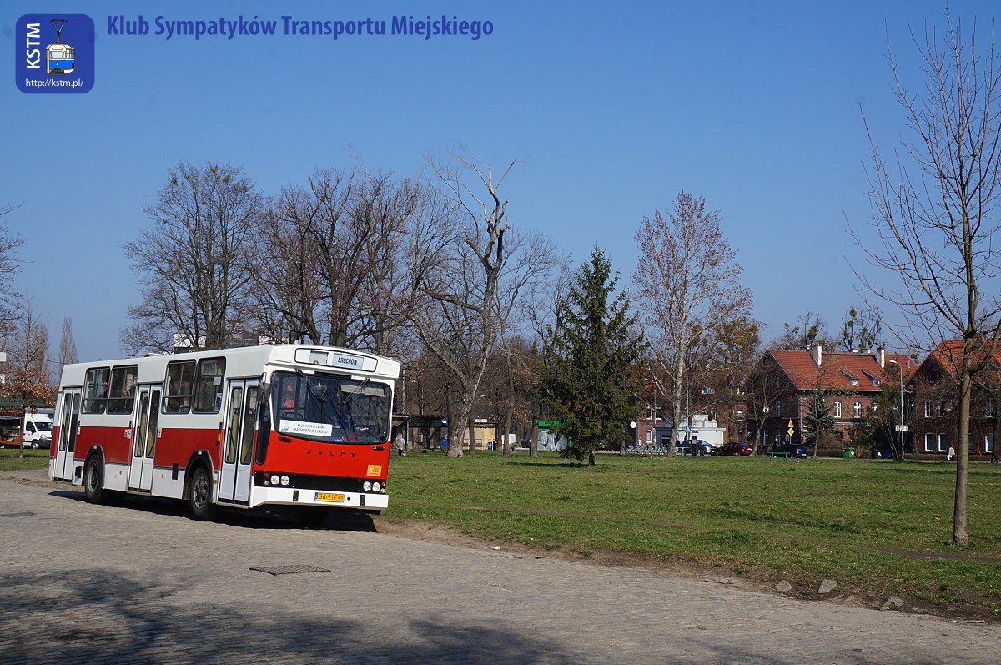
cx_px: 500
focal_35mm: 46
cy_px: 332
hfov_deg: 42.4
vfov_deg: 28.9
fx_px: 1291
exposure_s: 1/250
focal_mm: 31
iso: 200
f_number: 16
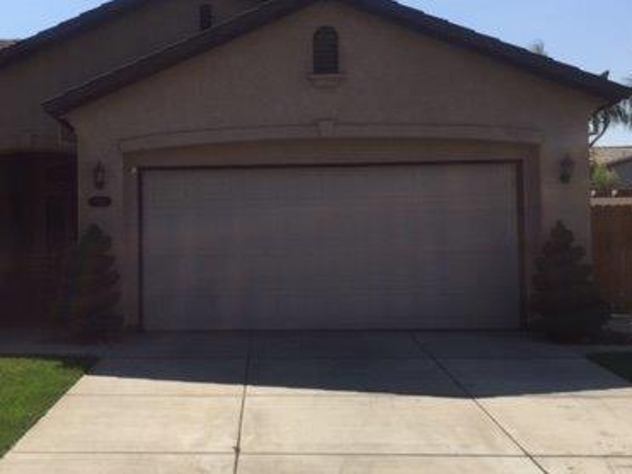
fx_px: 913
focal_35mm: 50
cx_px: 204
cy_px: 246
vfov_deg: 29.1
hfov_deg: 37.7
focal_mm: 4.15
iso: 32
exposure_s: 1/2475
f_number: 2.2
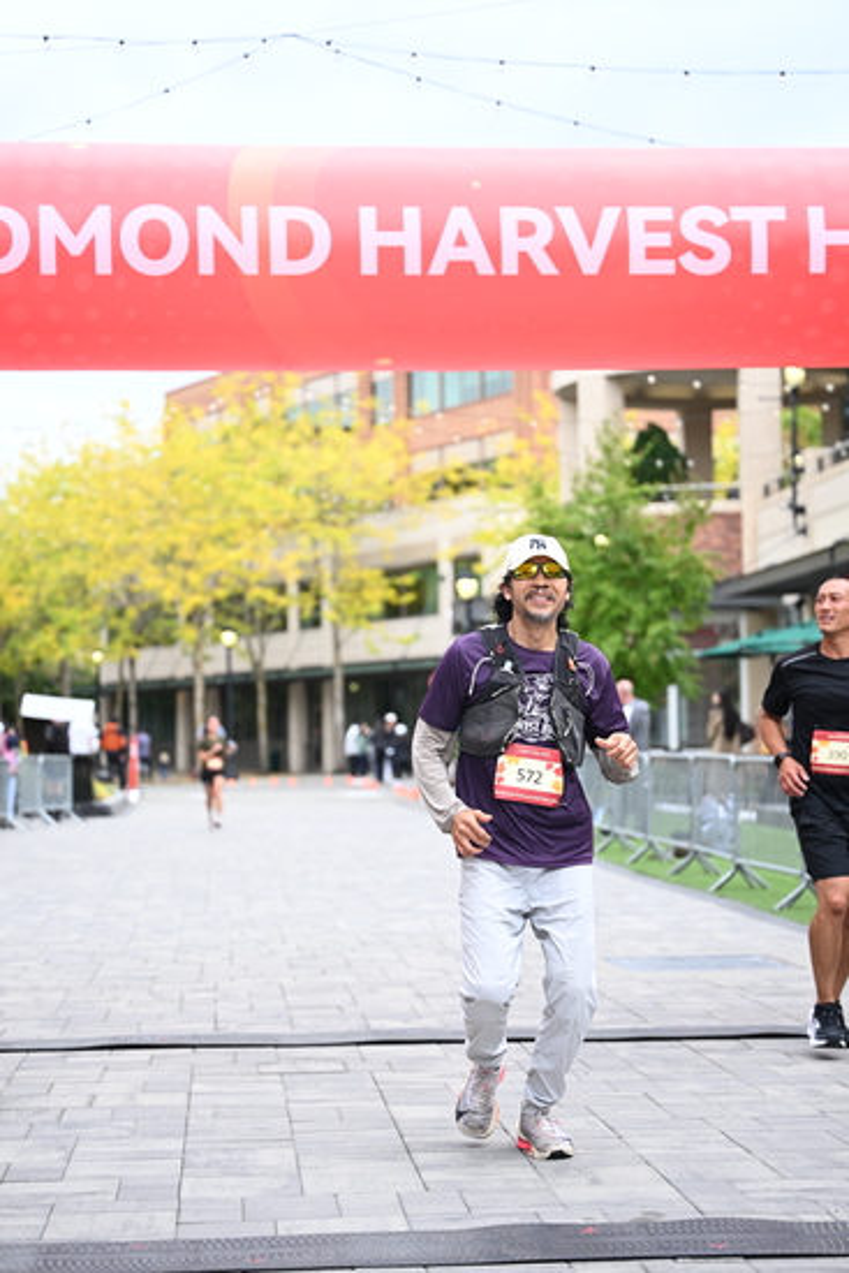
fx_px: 2474
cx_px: 424
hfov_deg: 19.5
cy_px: 636
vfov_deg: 28.8
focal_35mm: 70
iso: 640
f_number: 2.8
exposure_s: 1/1600
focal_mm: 70
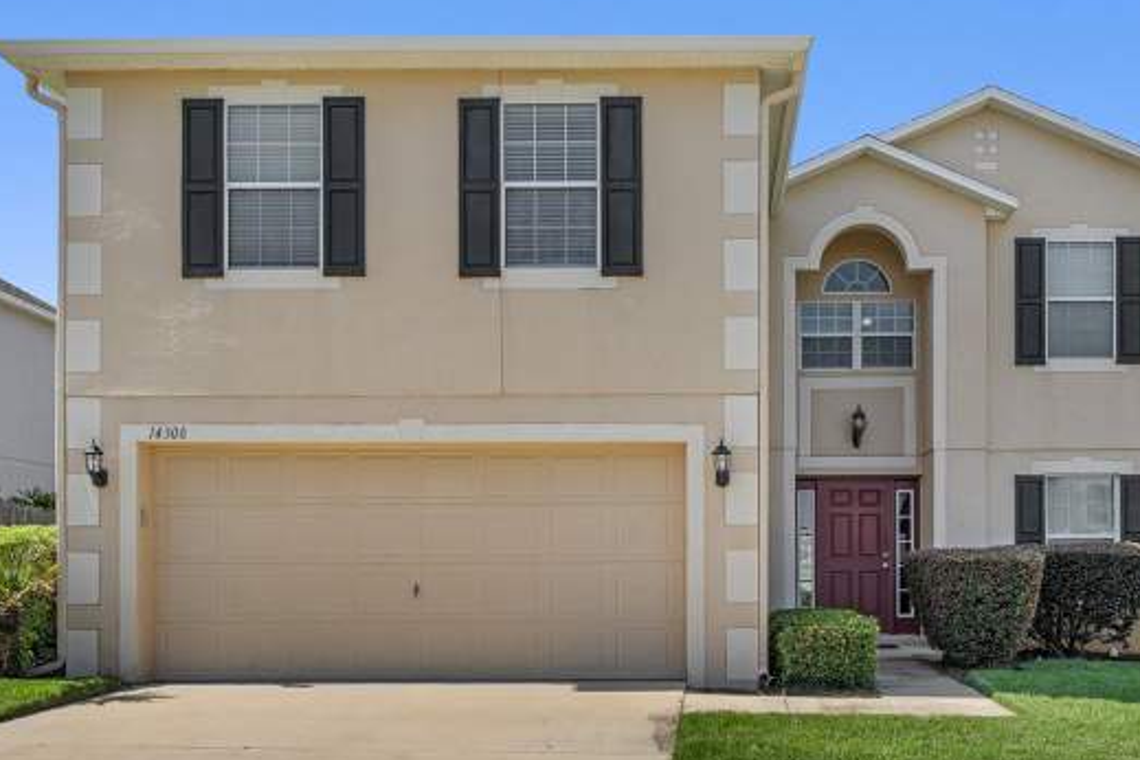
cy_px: 480
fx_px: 1172
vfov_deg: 35.7
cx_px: 718
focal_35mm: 37
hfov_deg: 51.3
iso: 100
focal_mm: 24
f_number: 8
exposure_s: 1/80
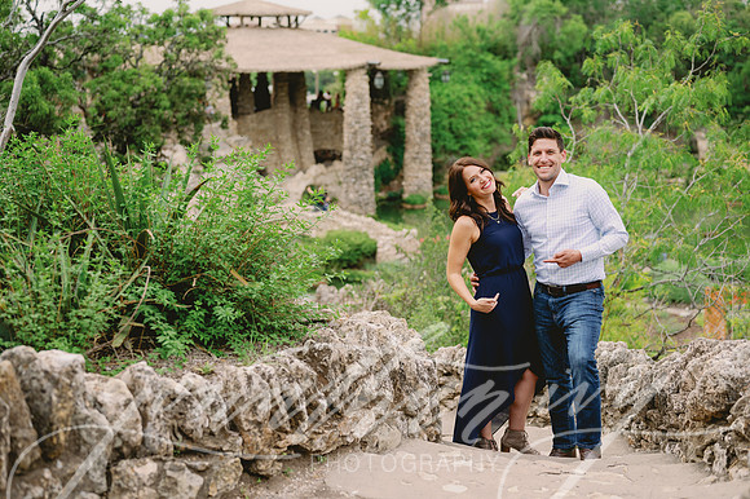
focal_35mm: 50
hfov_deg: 39.6
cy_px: 250
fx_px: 1041
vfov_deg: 27.0
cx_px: 375
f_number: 2.5
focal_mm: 50
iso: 400
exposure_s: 1/1000
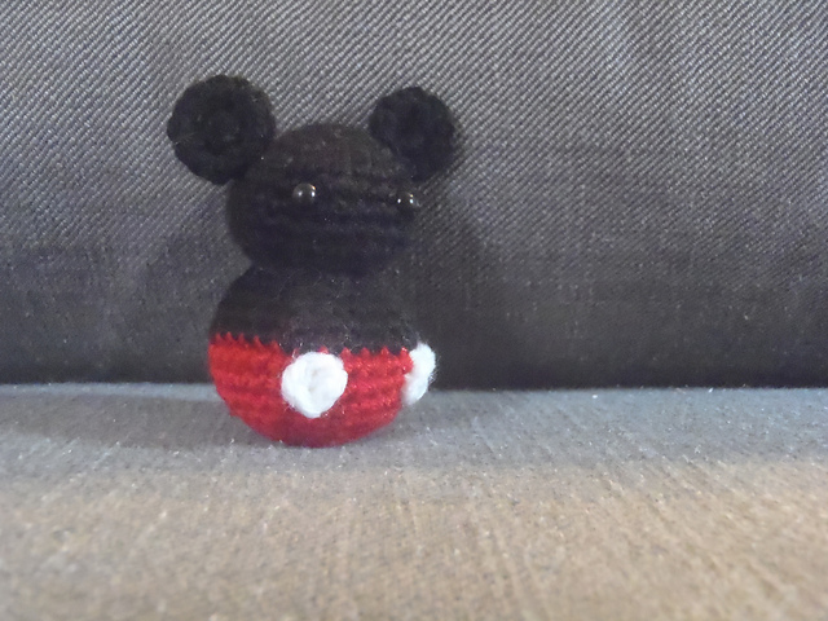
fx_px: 885
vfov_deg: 38.7
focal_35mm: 37
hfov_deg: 50.1
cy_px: 310
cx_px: 414
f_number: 4.7
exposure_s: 1/10
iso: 1600
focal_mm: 6.64
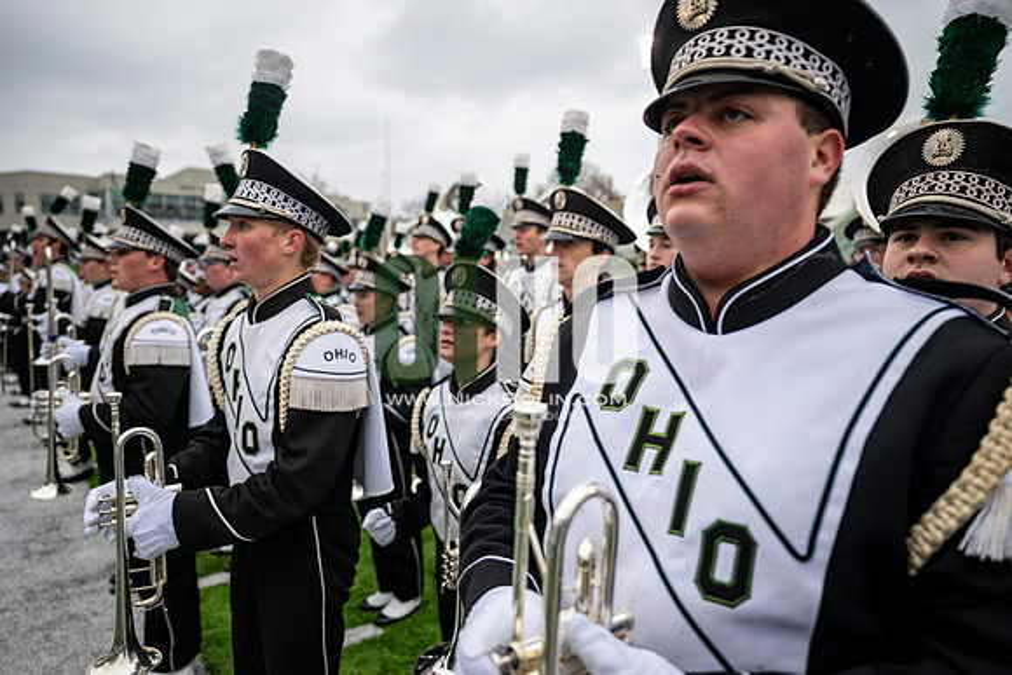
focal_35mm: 24
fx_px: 675
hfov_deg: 73.7
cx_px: 506
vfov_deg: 53.2
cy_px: 338
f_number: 2.8
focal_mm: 24
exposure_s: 1/500
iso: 100
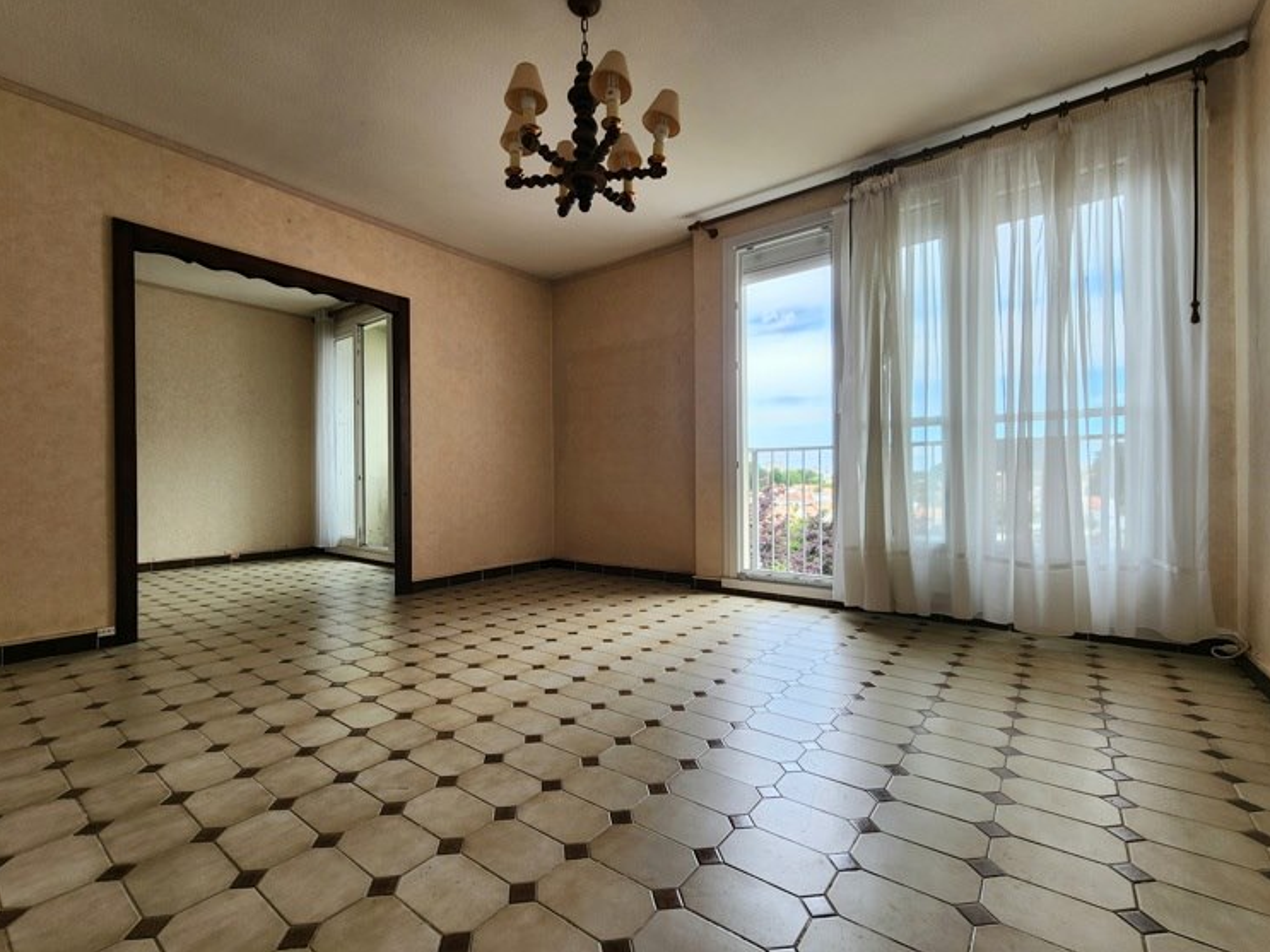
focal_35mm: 14
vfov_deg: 85.7
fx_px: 514
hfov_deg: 102.1
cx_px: 620
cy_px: 482
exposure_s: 1/143
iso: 50
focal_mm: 2.2
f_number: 2.2
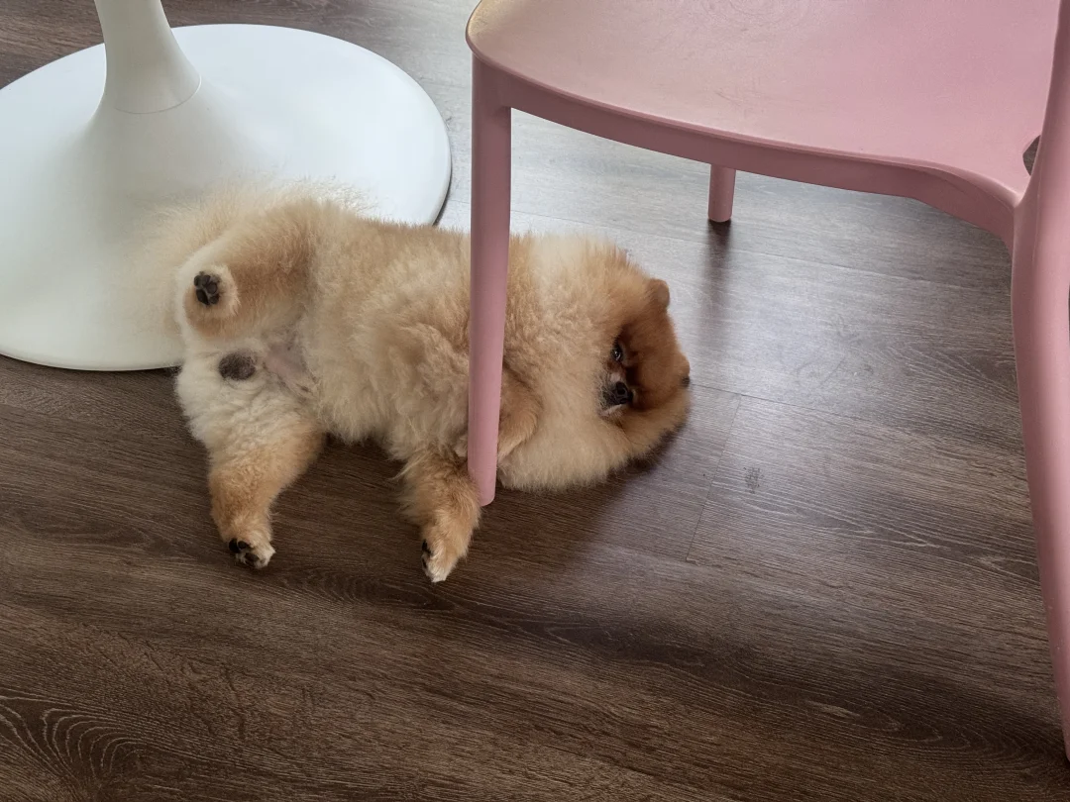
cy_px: 401
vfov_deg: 30.3
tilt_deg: -45.8
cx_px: 535
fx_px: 1484
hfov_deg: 39.7
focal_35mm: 48
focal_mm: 6.76
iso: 320
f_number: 1.78
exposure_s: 1/40
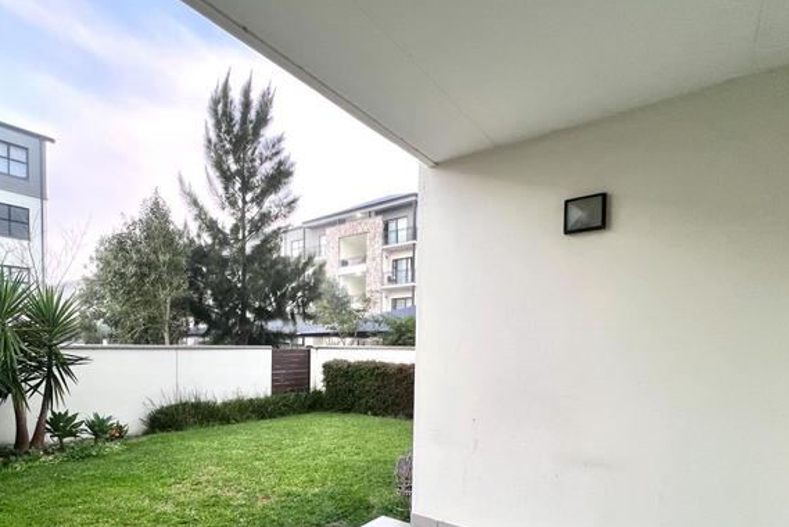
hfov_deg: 84.3
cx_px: 272
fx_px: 417
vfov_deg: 62.8
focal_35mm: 19
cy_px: 358
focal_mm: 1.57
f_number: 1.8
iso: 200
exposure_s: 1/50
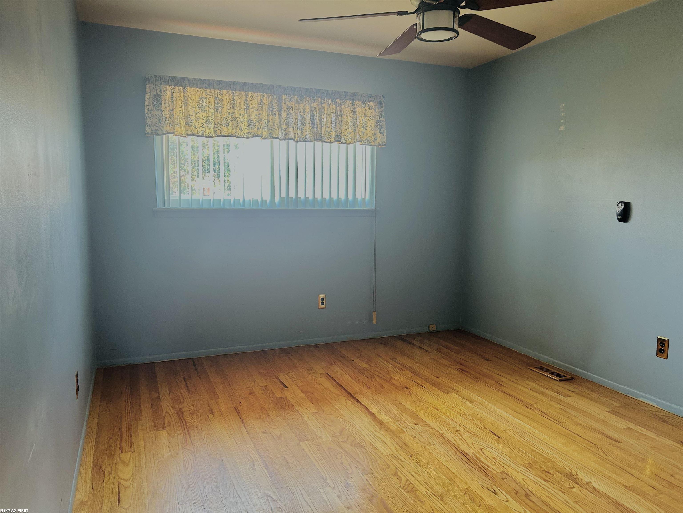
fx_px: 513
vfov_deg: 53.1
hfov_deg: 67.3
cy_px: 256
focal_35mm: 26
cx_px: 342
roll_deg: -0.4
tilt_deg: -6.4
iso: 125
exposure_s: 1/75
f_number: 1.5
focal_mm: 5.7
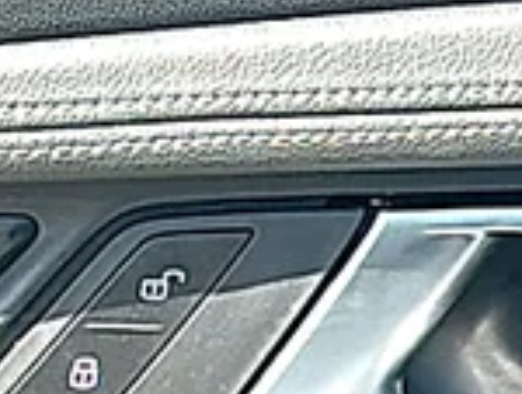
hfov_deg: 8.8
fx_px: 3383
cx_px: 0
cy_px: 762
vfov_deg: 6.5
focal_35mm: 224
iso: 80
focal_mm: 6.86
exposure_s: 1/705
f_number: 1.78
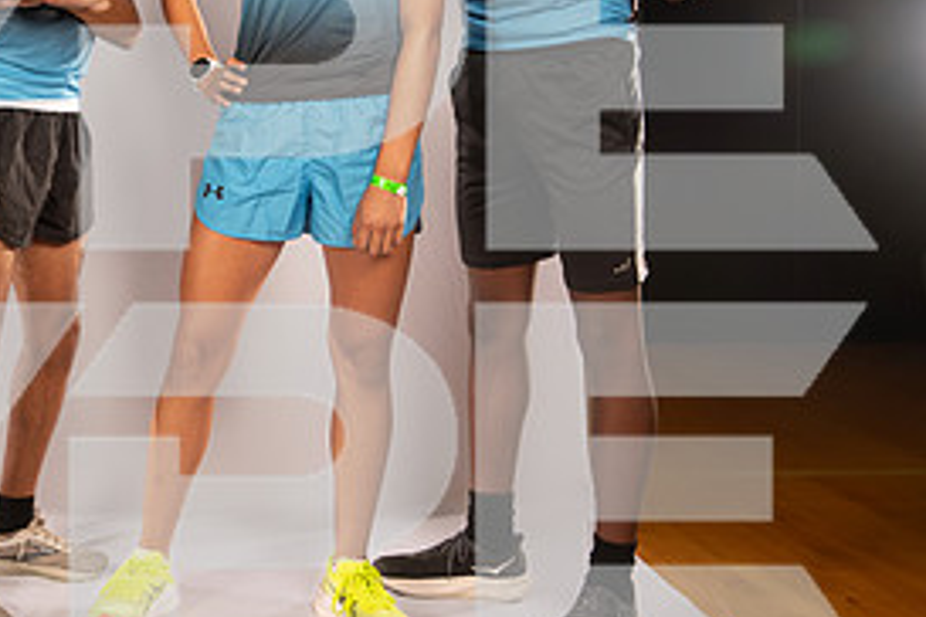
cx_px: 14
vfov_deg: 25.7
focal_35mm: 51
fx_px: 1312
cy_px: 73
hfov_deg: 35.4
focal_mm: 24
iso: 200
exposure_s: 1/200
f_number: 7.1
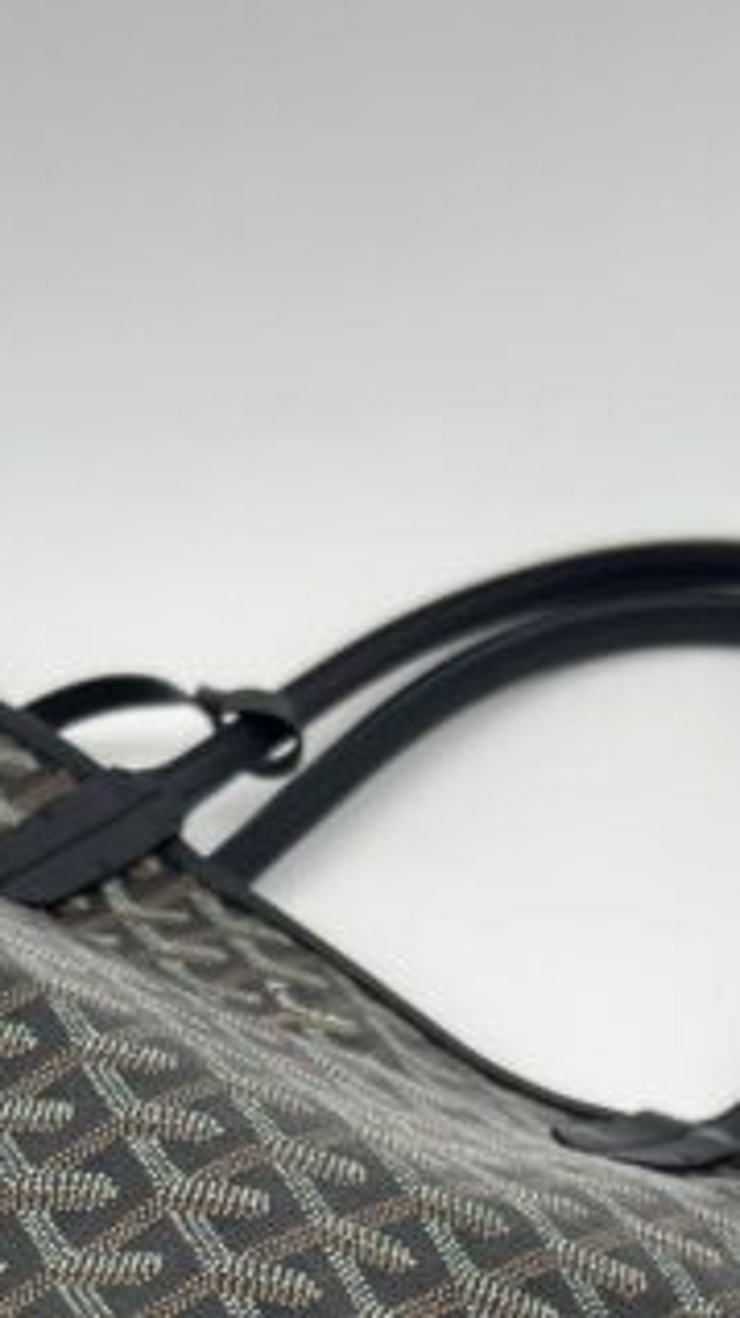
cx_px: 112
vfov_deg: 22.1
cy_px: 1450
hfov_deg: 13.2
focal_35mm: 91
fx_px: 3180
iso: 40
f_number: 1.5
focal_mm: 5.7
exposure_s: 1/100
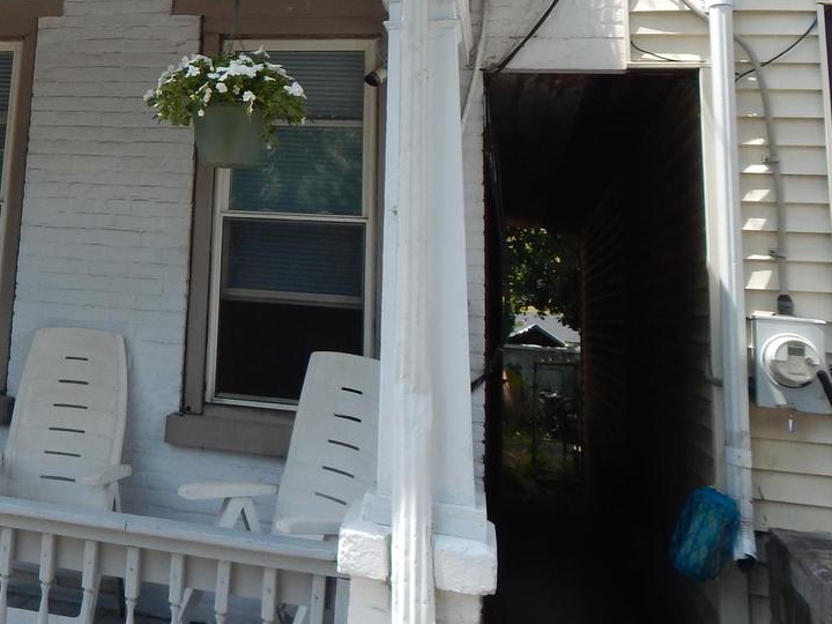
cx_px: 132
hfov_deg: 40.6
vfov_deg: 31.2
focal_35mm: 44
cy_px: 46
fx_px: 1058
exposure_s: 1/1000
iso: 125
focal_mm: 4
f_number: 3
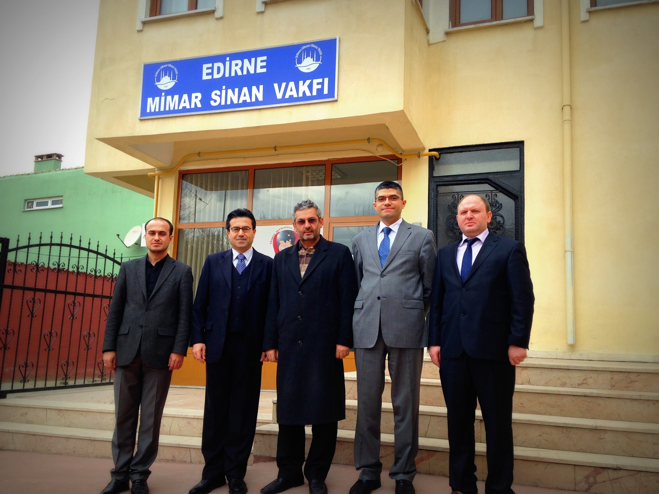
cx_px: 330
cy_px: 247
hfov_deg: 55.4
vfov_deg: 42.9
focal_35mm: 33
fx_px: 628
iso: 50
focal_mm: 4.13
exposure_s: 1/350
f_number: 2.4
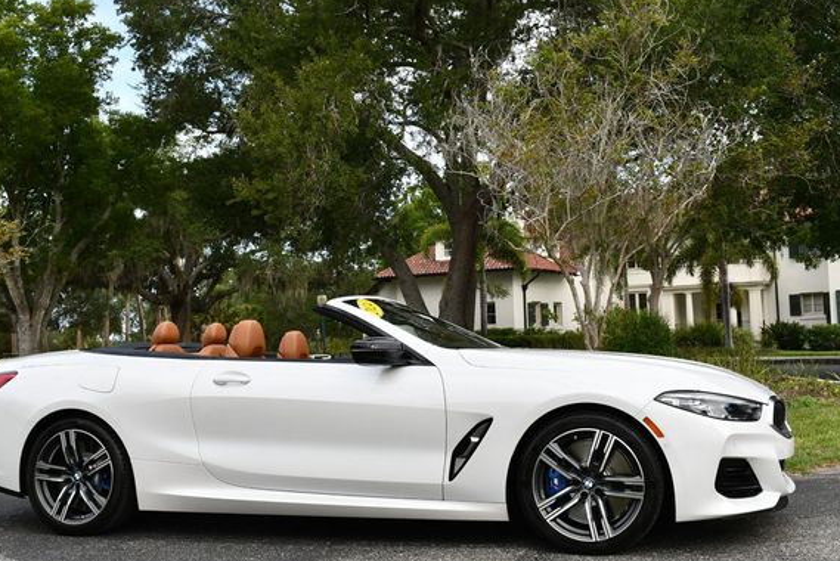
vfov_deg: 29.9
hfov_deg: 43.6
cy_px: 285
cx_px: 394
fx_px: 1050
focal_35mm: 45
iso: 160
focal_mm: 20
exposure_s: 1/250
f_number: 8
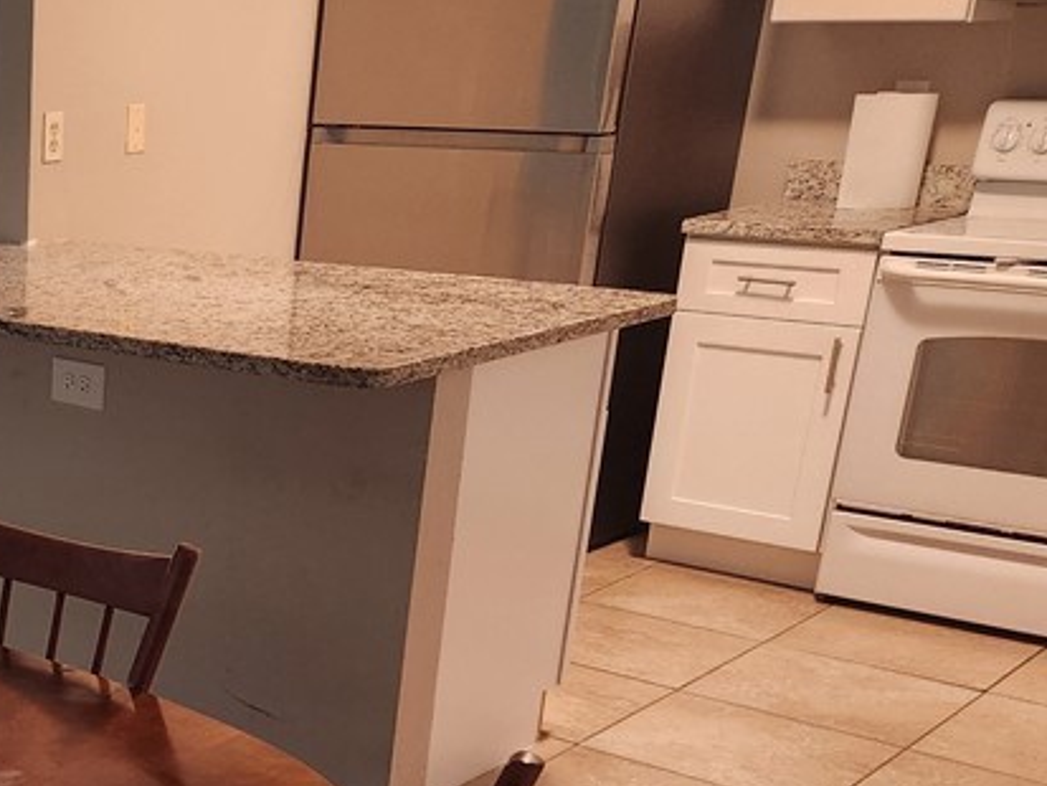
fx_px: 1725
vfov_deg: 25.0
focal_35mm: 57
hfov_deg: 29.7
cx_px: -160
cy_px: 680
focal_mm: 5.4
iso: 500
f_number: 1.8
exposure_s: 1/120
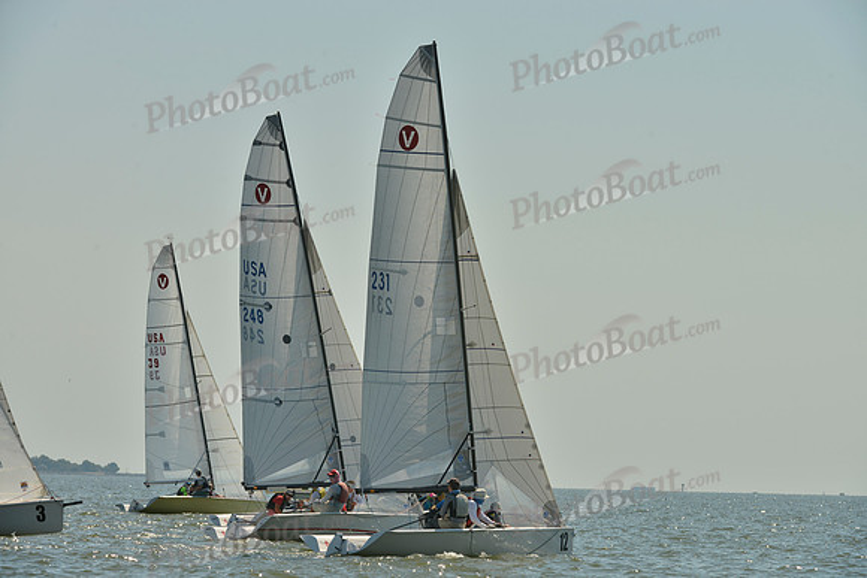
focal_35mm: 200
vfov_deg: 6.9
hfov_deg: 10.3
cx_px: 434
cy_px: 289
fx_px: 4818
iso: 200
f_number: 11
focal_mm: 200
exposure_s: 1/640
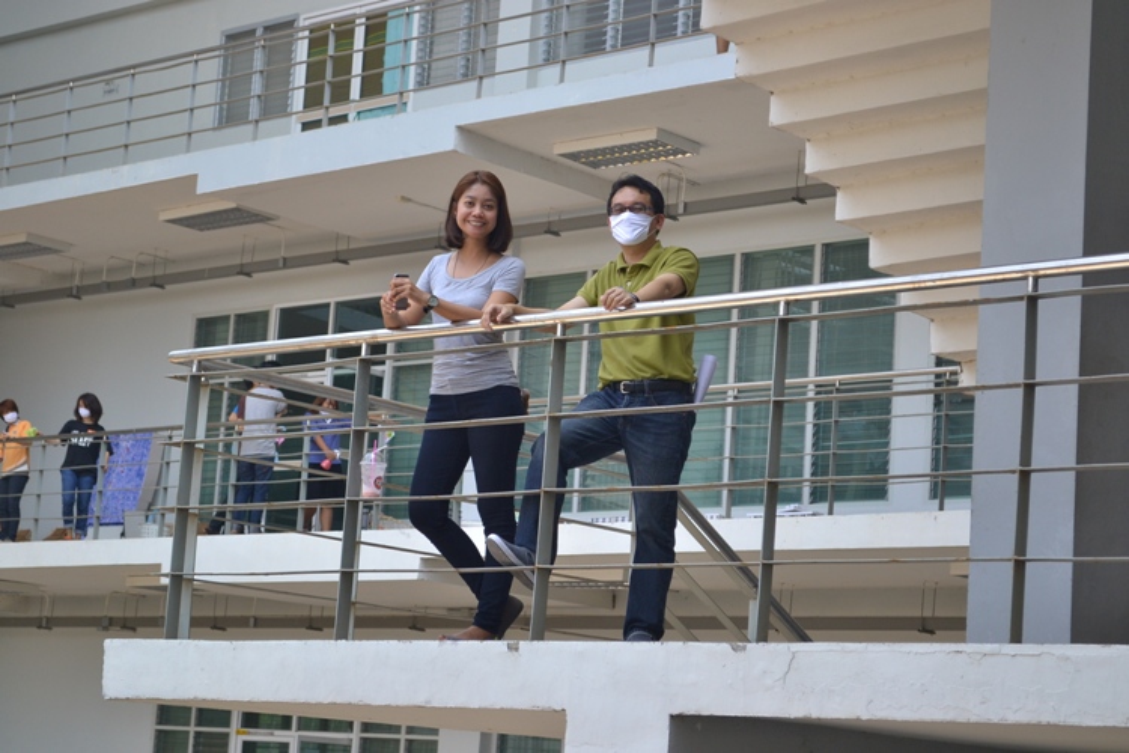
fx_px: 2587
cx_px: 564
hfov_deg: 24.6
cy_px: 376
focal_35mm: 82
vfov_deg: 16.6
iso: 400
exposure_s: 1/500
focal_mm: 55
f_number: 5.6
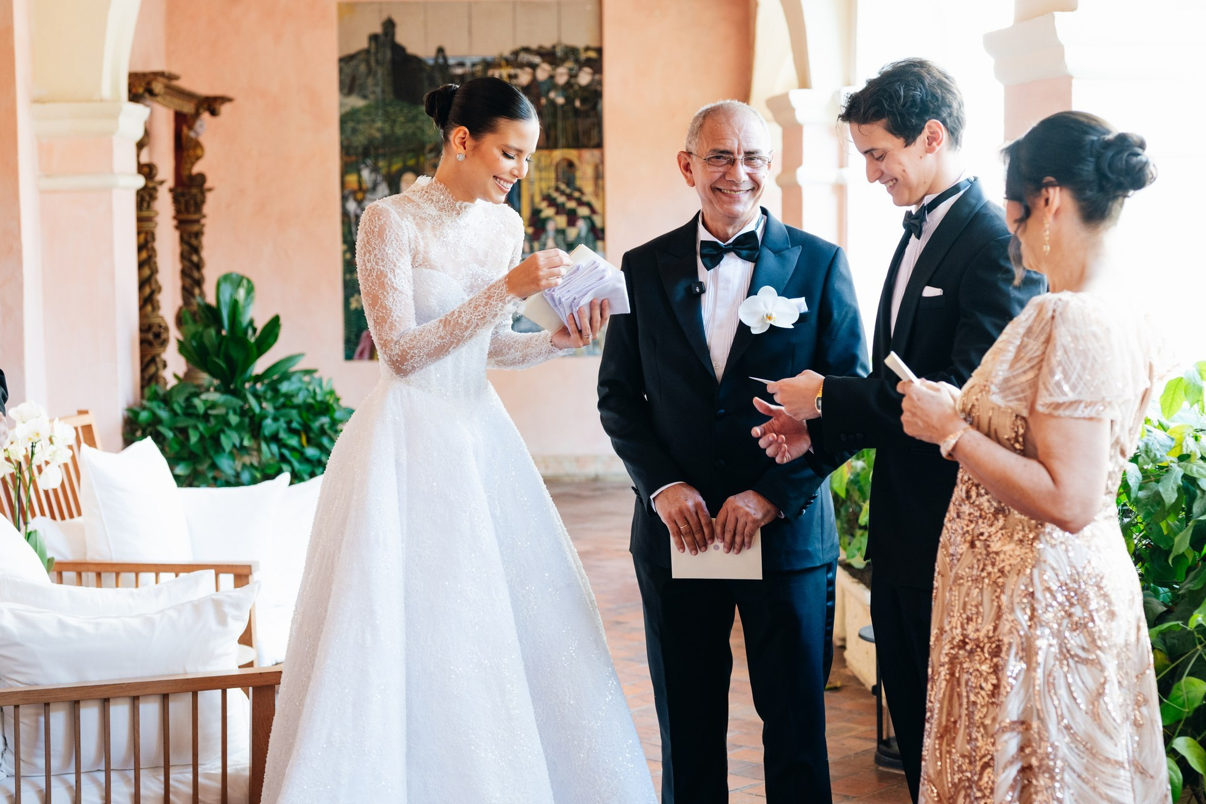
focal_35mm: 65
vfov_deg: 20.9
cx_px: 571
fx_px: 2177
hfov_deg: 31.0
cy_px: 360
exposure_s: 1/250
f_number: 3.2
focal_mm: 50
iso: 500
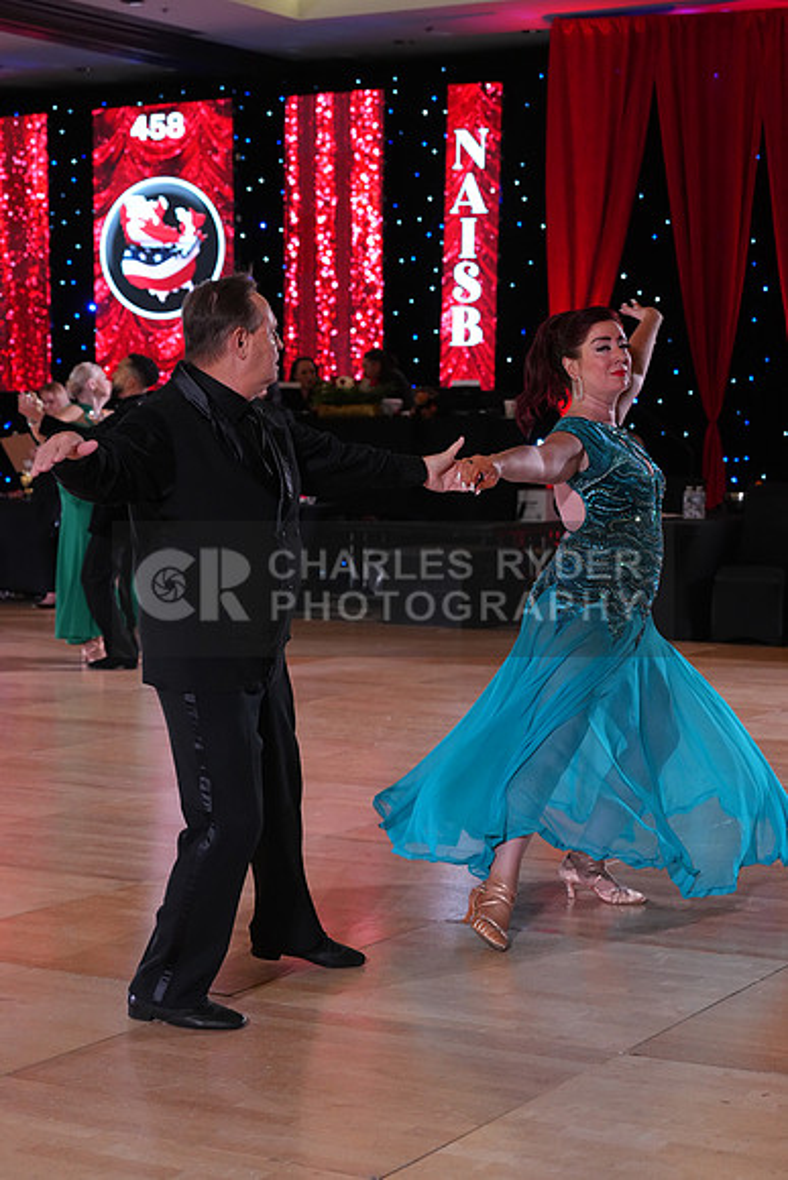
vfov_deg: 28.8
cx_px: 394
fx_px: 2297
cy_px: 590
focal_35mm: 70
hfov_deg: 19.5
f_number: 5.6
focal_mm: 70
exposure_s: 1/250
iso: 3200
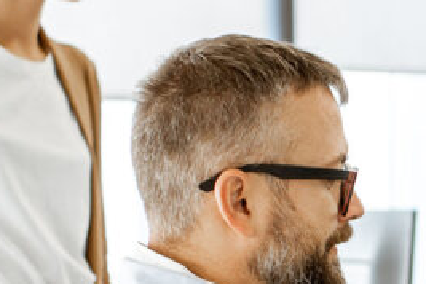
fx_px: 1586
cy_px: 352
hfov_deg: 14.5
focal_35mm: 134
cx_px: 592
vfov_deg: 10.1
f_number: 2.2
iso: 400
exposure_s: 1/250
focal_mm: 35
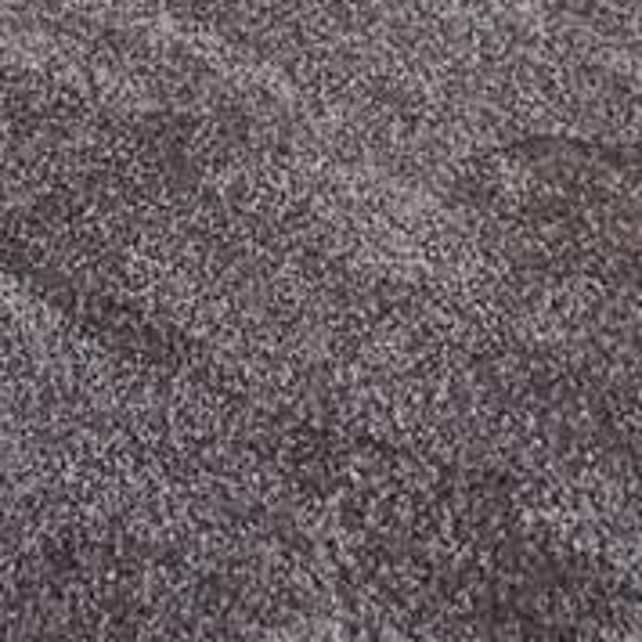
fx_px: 2161
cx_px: -130
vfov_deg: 11.1
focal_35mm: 103
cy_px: -1262
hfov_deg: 16.2
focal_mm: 2.2
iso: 125
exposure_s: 1/60
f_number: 2.2
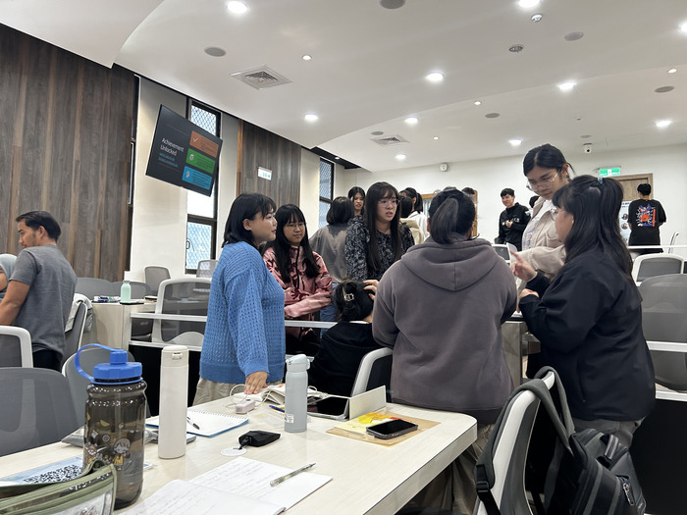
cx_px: 344
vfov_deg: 53.1
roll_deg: -1.5
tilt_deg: +3.4
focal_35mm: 26
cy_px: 258
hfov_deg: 67.3
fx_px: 516
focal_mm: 5.7
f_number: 1.5
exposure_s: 1/90
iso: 125
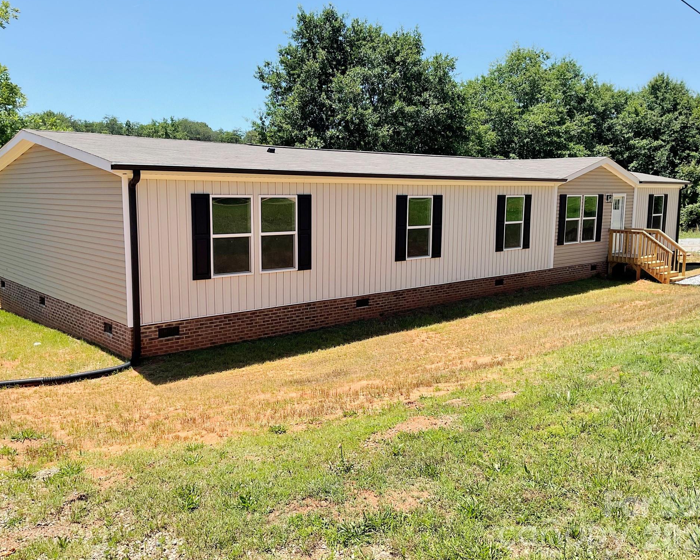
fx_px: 642
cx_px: 341
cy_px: 277
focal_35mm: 31
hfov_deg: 57.2
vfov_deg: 47.1
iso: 16
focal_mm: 3
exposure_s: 1/1144
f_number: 1.8
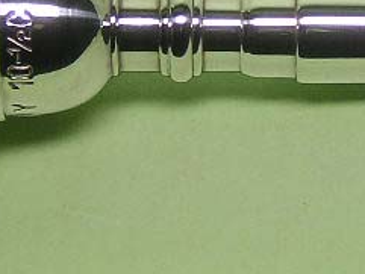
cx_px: 274
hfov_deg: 11.3
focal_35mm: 175
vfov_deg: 8.4
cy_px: -14
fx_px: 1846
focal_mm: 8.6
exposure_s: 1/81.2
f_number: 3.5
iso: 100
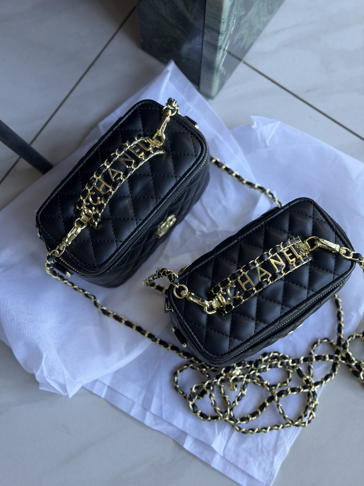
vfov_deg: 39.7
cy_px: 243
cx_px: 182
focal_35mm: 48
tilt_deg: -79.3
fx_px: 673
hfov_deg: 30.3
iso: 100
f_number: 1.78
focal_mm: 6.76
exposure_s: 1/71
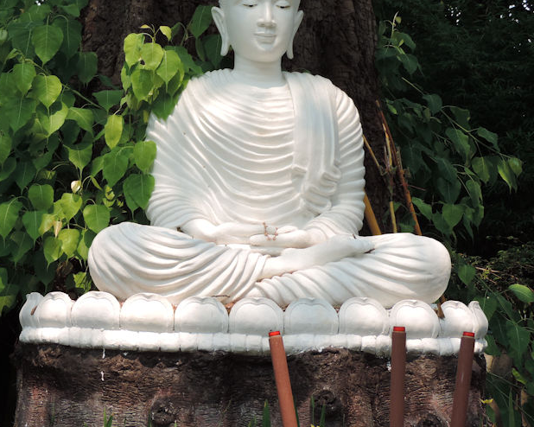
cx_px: 157
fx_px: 1248
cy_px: 116
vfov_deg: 19.3
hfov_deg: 24.0
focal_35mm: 79
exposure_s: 1/200
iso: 80
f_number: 3.6
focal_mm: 8.9
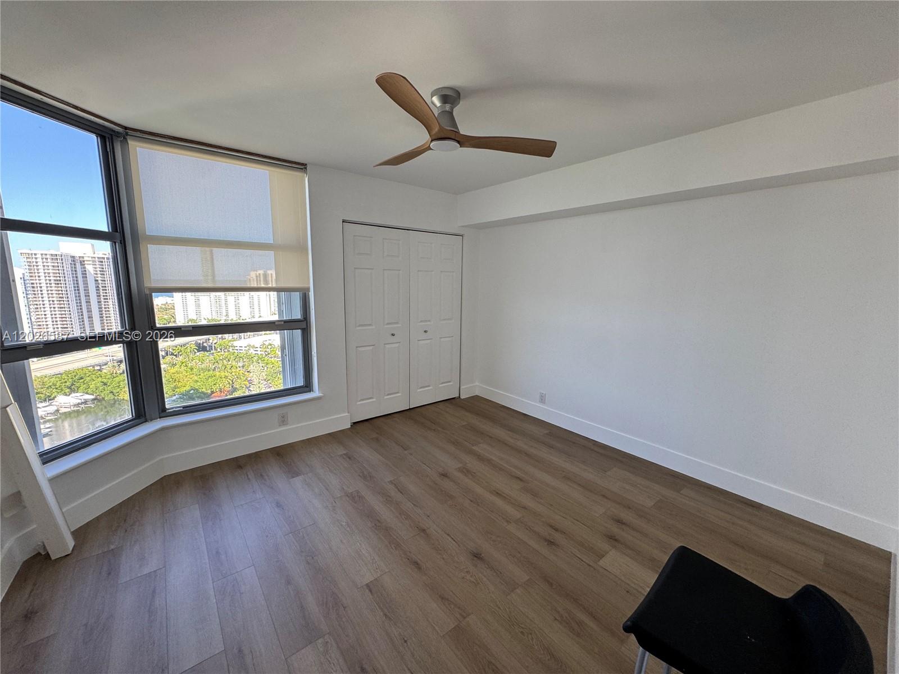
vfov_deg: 85.7
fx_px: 364
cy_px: 337
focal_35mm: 14
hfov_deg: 102.1
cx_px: 450
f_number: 2.2
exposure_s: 1/99
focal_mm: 2.22
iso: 80
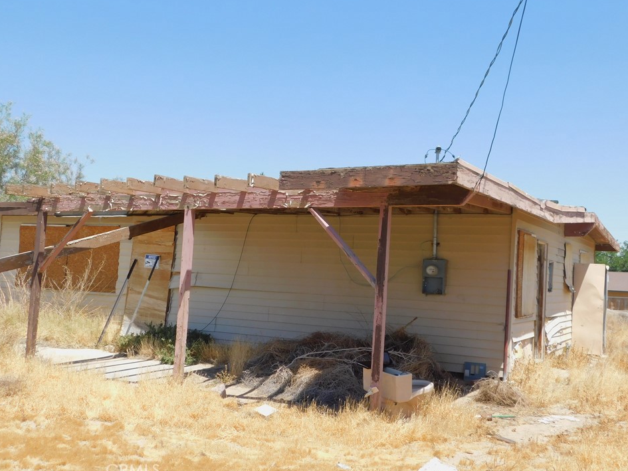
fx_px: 708
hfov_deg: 47.9
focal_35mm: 39
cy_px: 225
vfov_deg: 36.8
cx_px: 322
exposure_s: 1/1000
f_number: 3.5
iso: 125
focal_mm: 6.3
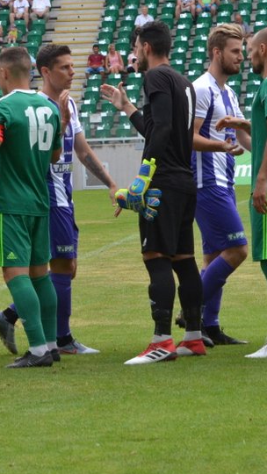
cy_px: 172
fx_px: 3069
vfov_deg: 8.8
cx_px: -7
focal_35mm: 244
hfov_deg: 5.0
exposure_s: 1/640
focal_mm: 70
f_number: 6.3
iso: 800
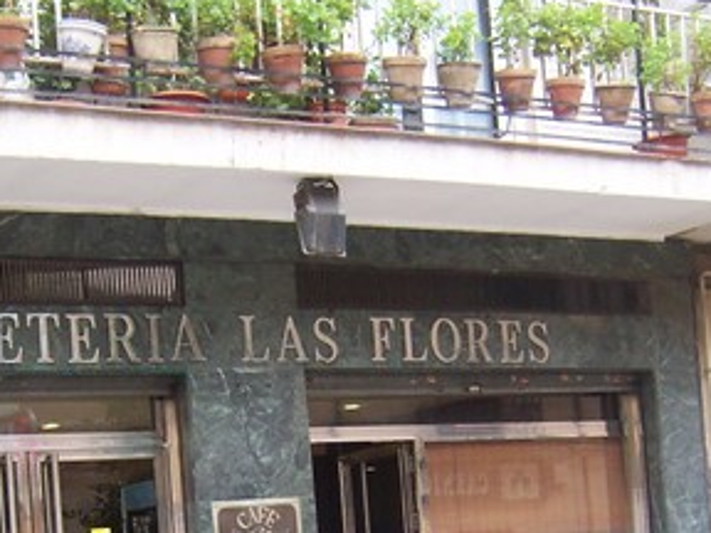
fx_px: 1540
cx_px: 281
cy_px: 538
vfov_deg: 19.1
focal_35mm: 75
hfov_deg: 25.9
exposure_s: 1/90
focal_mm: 5.6
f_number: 2.8
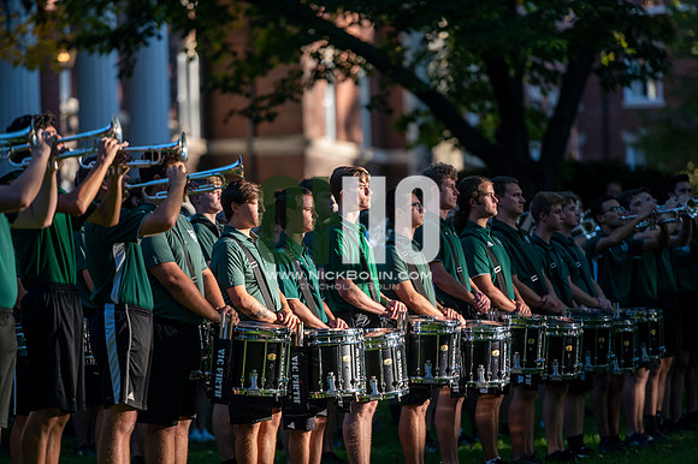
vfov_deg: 6.9
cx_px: 349
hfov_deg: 10.3
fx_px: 3875
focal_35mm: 200
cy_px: 232
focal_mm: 200
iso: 800
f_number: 2.8
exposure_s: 1/2500
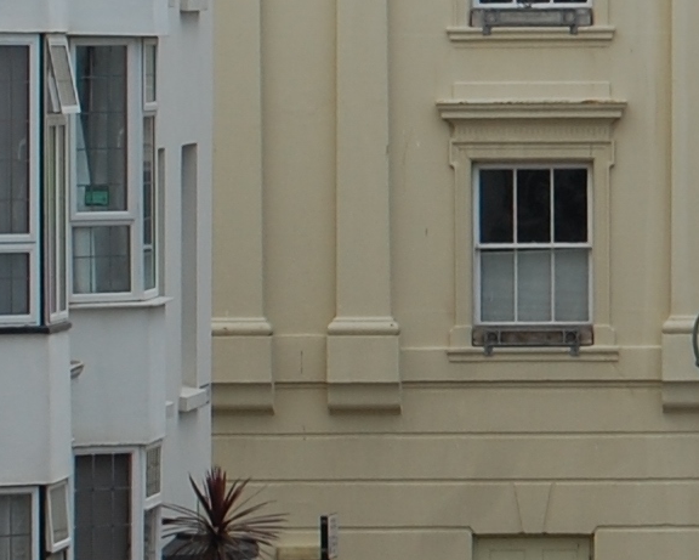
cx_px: 982
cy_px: -34
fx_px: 8348
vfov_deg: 3.8
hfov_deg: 4.8
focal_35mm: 403
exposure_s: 1/320
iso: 200
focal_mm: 55
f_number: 9
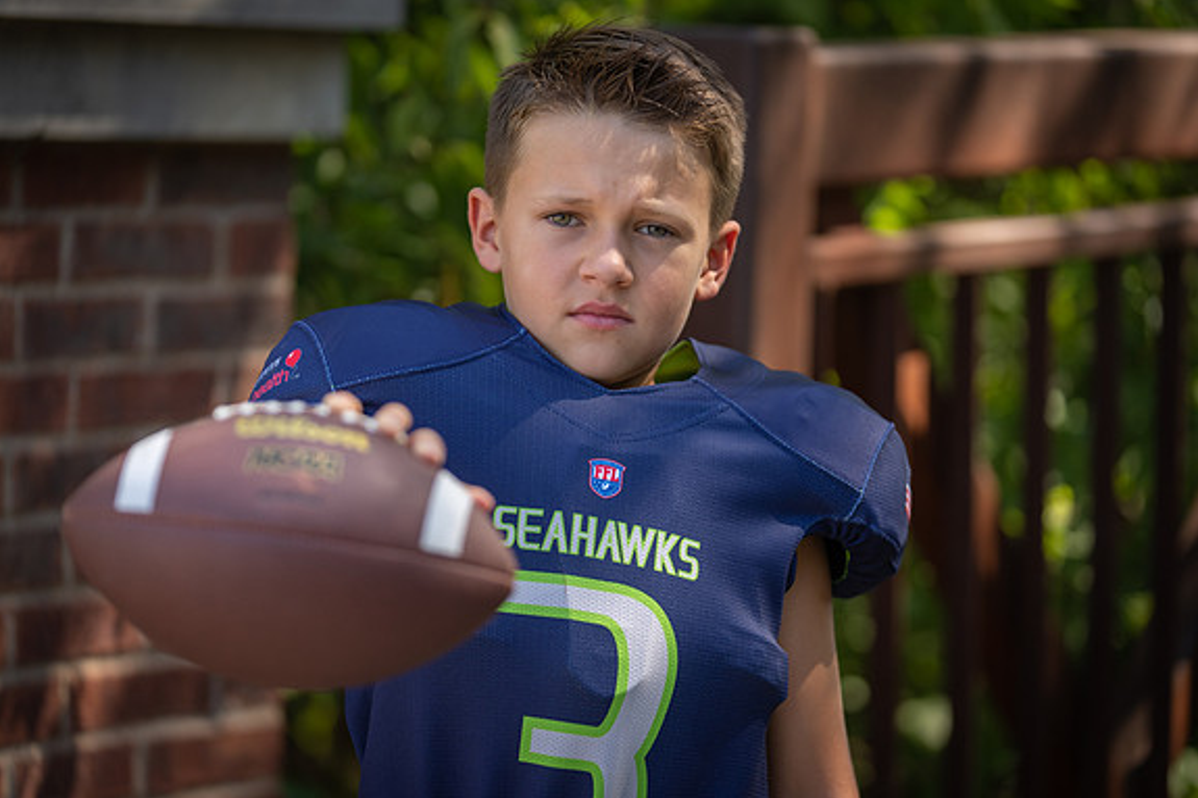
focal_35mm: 116
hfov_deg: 17.6
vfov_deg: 11.8
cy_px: 401
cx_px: 602
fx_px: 3859
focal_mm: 115
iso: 100
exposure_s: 1/320
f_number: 2.8
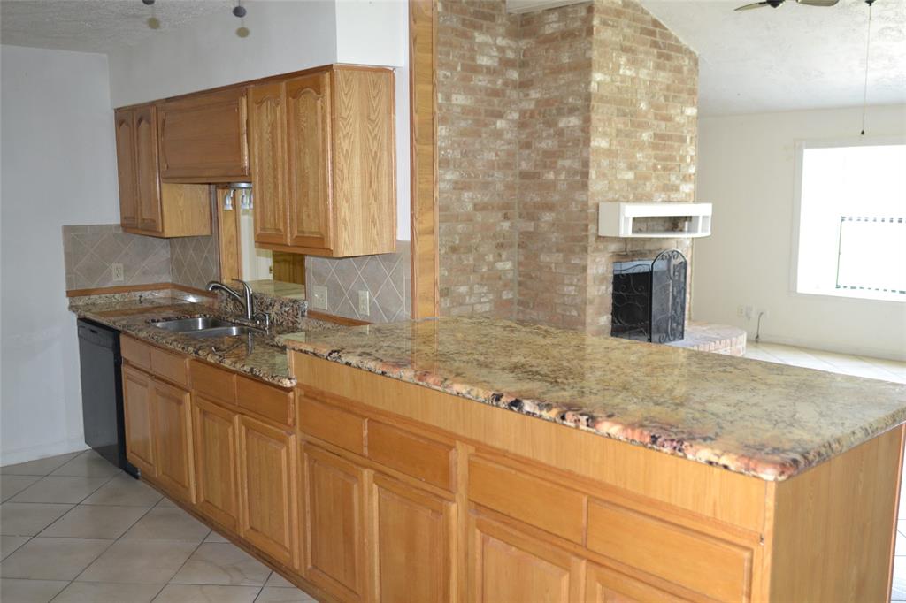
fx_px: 755
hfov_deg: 61.9
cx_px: 453
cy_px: 302
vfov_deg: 43.6
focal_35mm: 30
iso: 640
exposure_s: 1/60
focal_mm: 20
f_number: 1.8
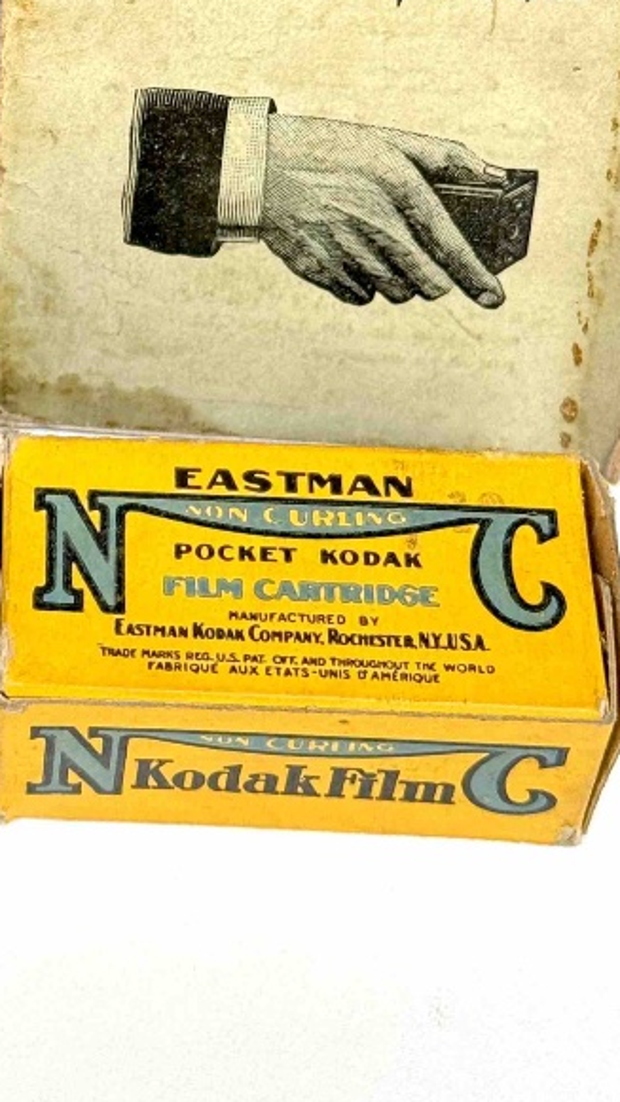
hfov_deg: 11.0
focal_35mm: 108
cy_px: 61
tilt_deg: -51.8
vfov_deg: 19.4
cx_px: -100
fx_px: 3155
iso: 100
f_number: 1.78
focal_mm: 6.76
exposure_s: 1/72
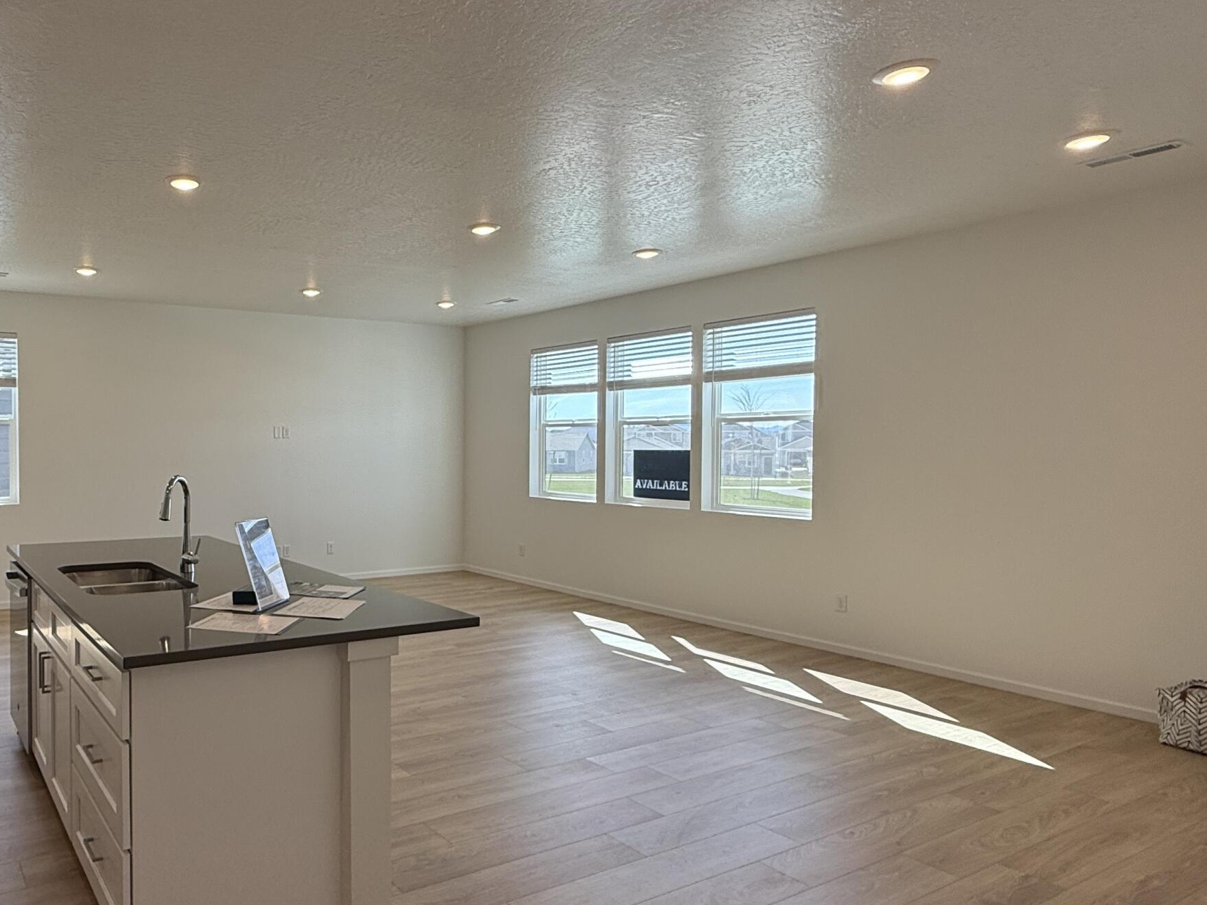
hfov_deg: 67.5
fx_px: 837
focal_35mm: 24
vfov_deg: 56.8
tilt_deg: -0.9
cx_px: 316
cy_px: 467
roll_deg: +0.1
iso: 64
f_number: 2.2
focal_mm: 2.22
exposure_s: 1/262
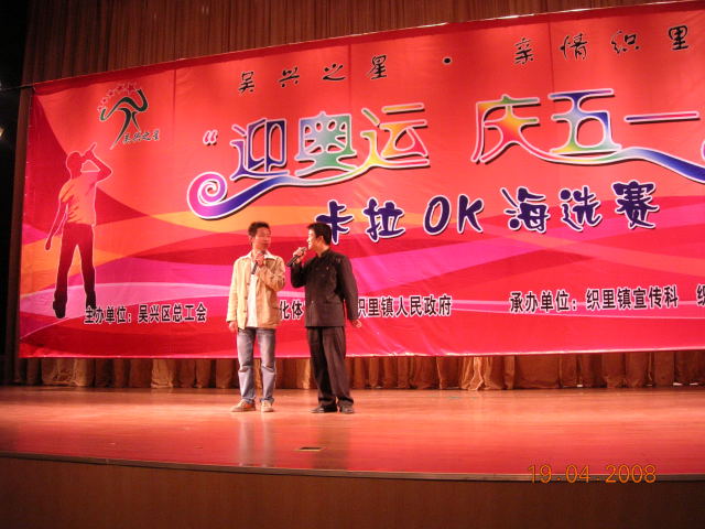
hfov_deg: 49.0
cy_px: 264
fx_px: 774
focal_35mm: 38
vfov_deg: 37.7
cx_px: 352
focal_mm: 7.8
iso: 400
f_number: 2.8
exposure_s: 1/234
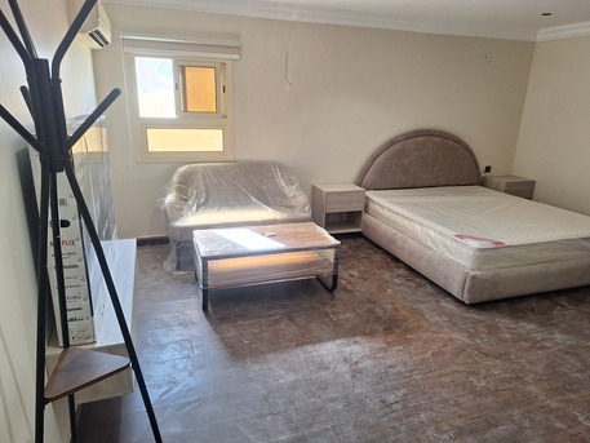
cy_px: 222
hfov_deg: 73.9
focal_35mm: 23
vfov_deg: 58.9
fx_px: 392
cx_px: 295
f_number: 1.8
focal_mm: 5.54
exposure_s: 1/120
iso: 80
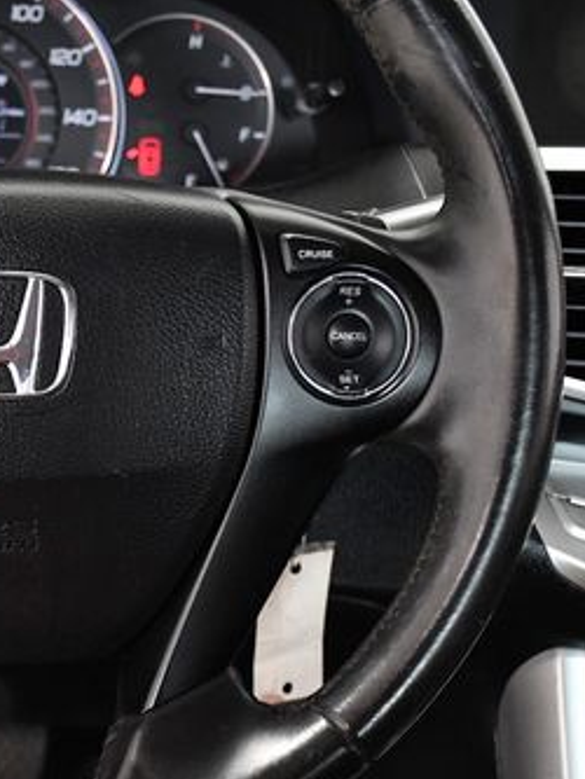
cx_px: 5
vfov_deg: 26.2
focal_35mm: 74
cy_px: 492
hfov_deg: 19.4
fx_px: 1666
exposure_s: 1/200
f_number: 4
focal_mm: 27
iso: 2500
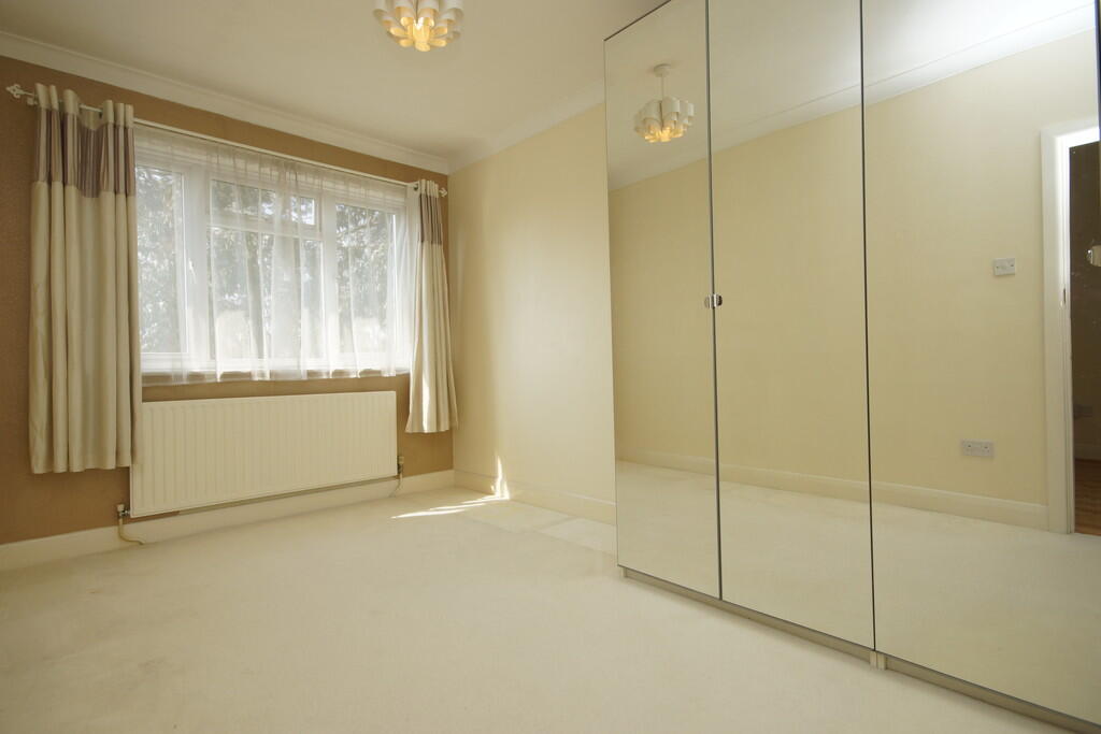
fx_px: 551
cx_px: 550
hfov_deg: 90.0
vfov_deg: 67.4
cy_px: 367
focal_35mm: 18
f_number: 9
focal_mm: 12
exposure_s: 1/60
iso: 160
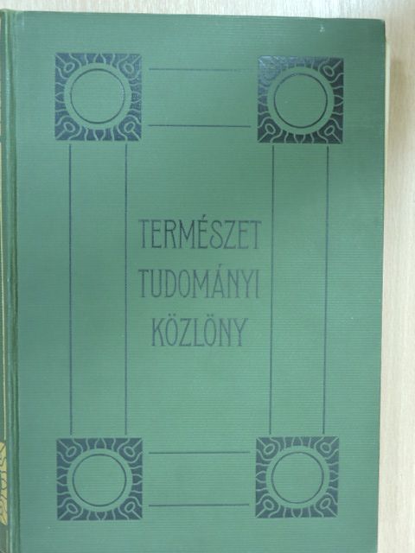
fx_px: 799
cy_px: 276
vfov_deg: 38.2
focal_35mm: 50
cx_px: 208
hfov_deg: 29.1
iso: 400
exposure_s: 1/8
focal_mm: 9
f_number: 4
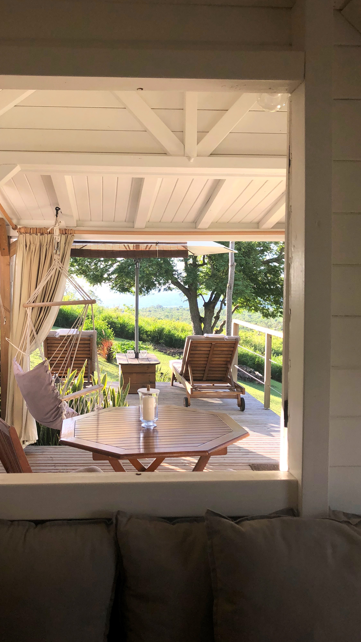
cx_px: 132
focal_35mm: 32
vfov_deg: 61.0
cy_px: 319
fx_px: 545
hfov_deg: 36.4
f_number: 1.8
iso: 20
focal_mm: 3.99
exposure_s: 1/393
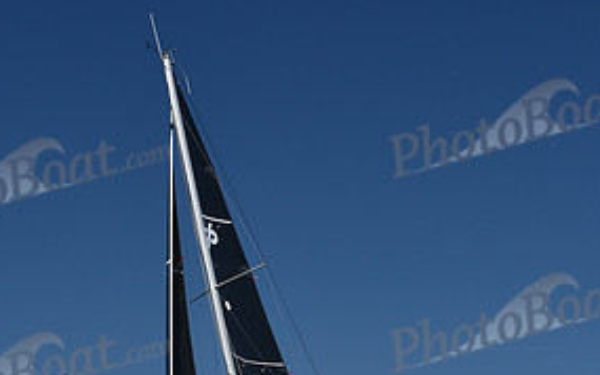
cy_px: 457
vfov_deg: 8.9
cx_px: 281
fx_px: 2371
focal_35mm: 145
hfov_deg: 14.4
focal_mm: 70
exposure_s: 1/800
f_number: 5
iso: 250
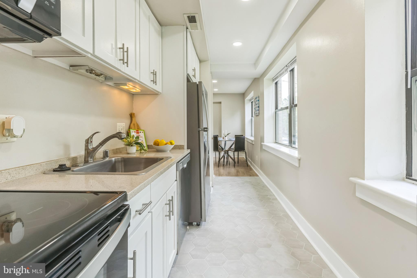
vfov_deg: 70.4
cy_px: 139
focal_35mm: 17
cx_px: 208
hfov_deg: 93.3
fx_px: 197
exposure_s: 1/80
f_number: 5.6
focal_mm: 17
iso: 320
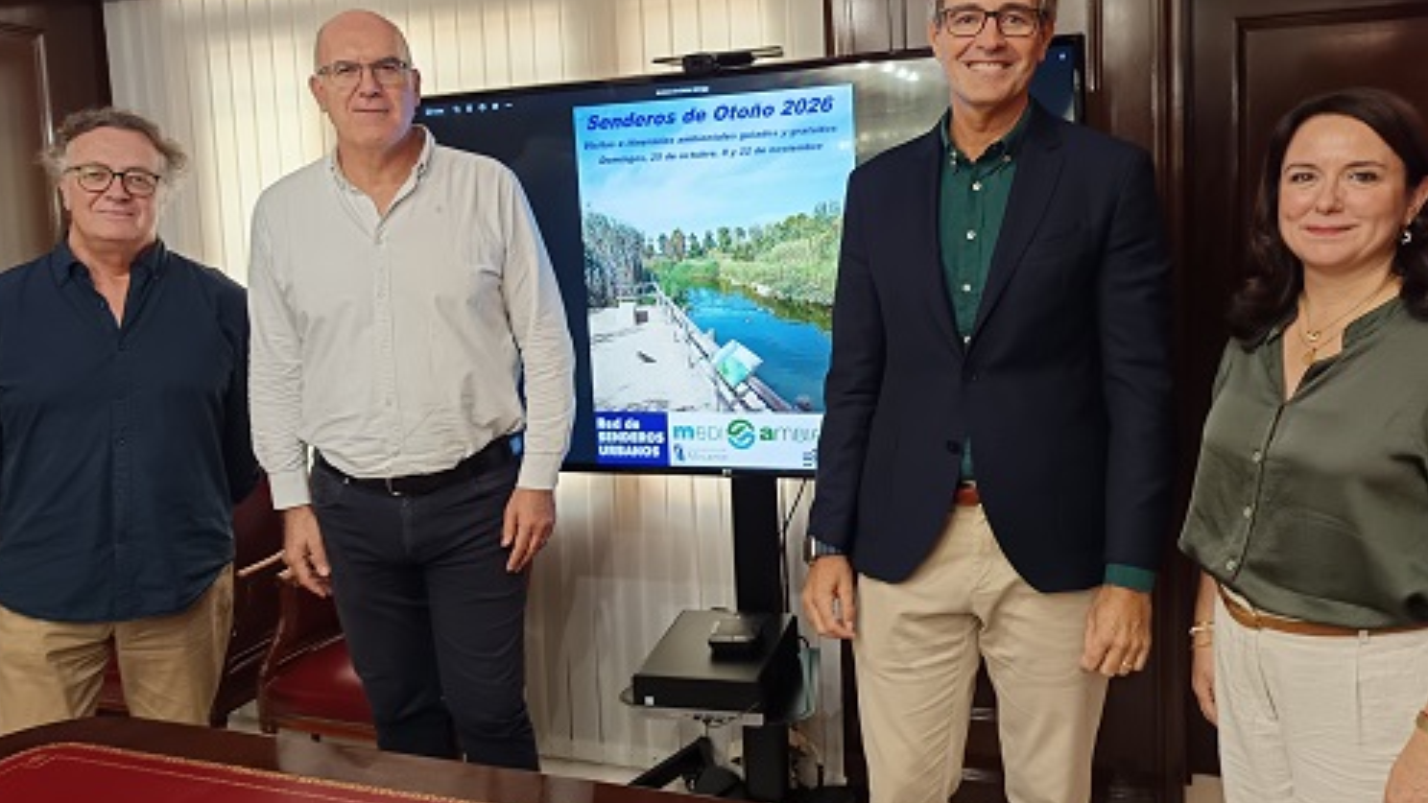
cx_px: 749
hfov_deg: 66.0
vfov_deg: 40.0
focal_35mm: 29
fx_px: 1098
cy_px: 328
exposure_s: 1/50
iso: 593
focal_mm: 5.31
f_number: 1.7
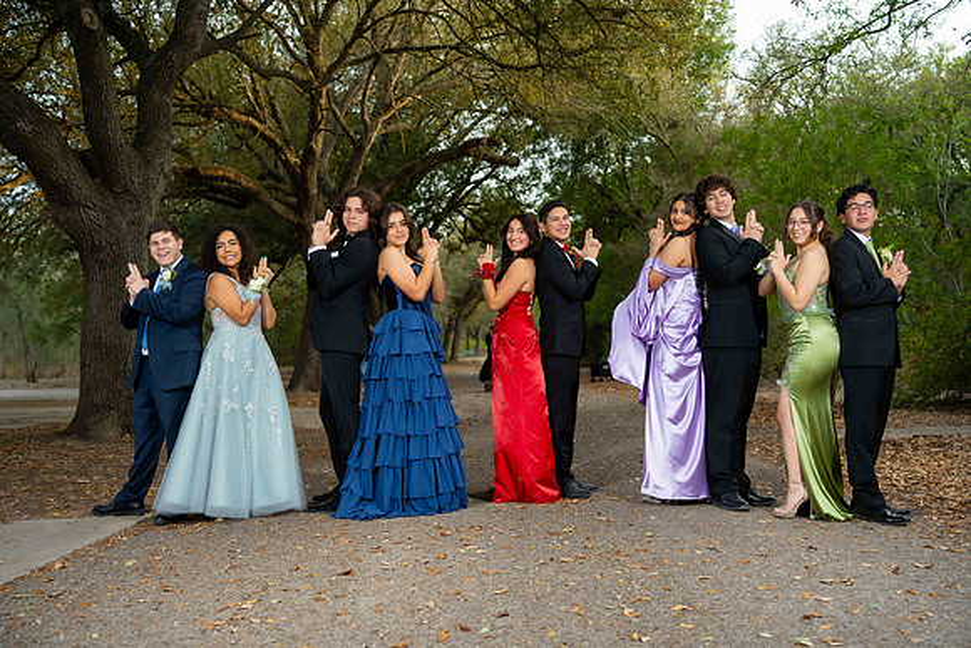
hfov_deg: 47.4
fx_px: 1106
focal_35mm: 41
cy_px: 324
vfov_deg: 32.6
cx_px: 486
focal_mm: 41
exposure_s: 1/200
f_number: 3.2
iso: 250
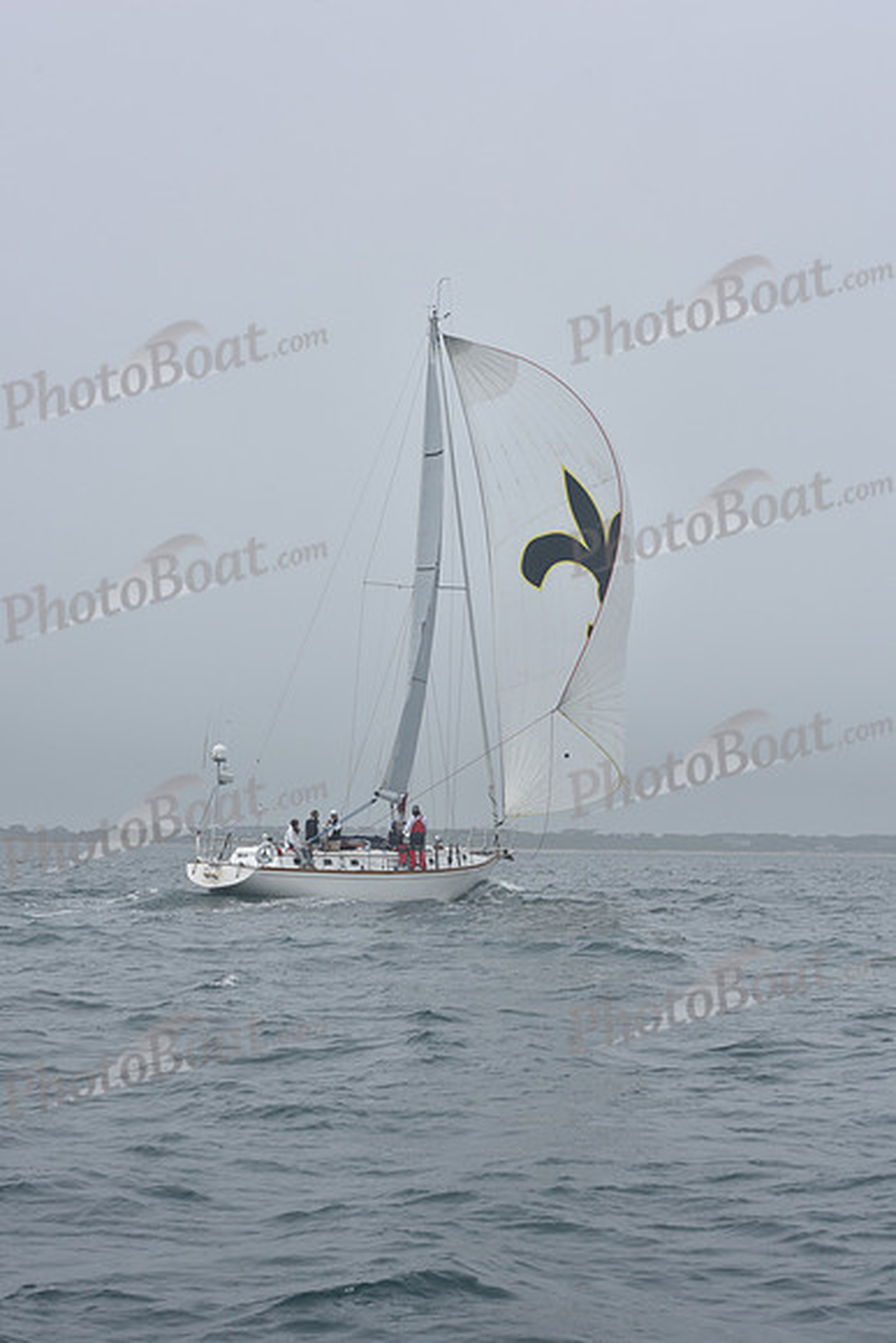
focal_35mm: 70
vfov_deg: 28.8
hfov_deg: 19.5
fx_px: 2612
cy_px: 672
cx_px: 448
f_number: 11
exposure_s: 1/800
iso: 250
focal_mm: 70
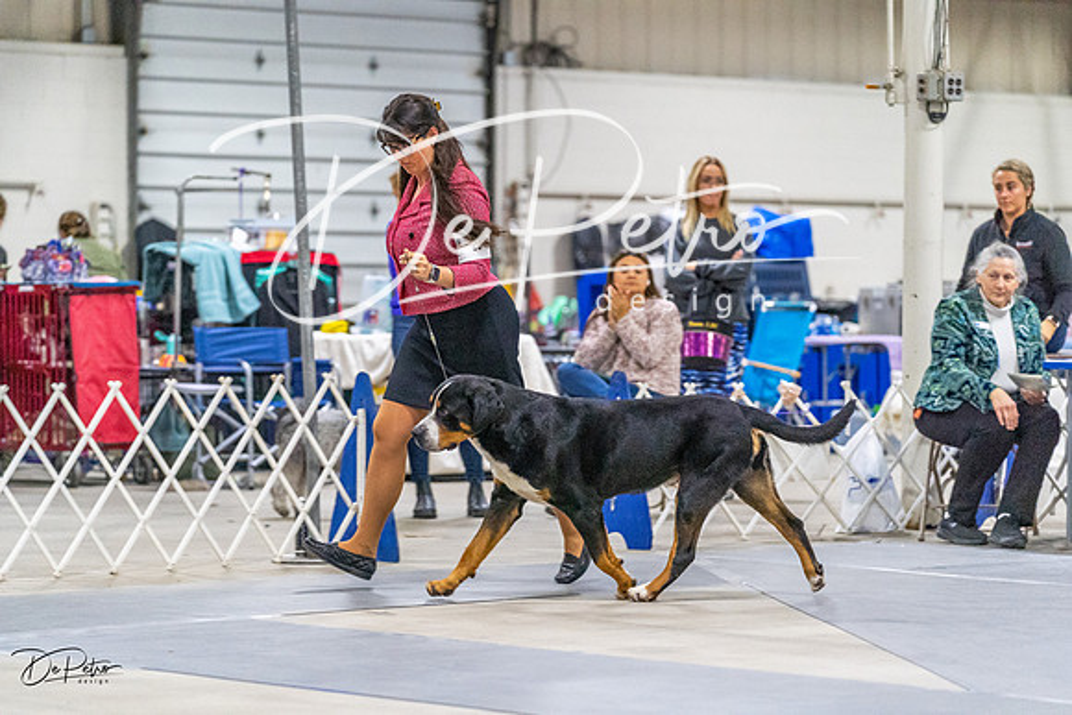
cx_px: 536
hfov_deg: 15.0
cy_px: 358
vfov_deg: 10.0
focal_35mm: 137
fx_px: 4080
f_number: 3.2
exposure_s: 1/320
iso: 6400
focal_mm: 137
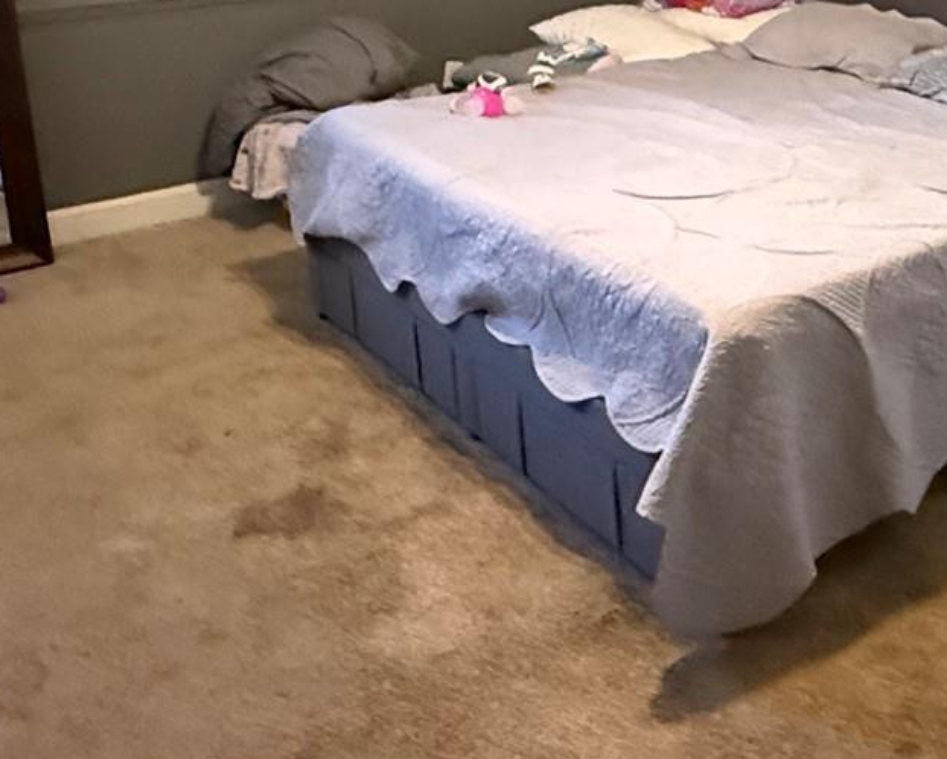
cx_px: 880
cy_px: 24
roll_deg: +0.5
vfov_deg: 31.3
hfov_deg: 37.9
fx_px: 1262
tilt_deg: -10.1
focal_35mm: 45
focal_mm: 2.22
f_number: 2.2
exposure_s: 1/60
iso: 1250
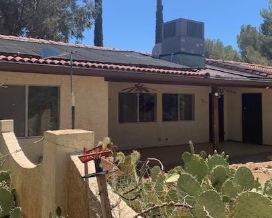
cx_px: 154
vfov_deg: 37.3
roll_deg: -1.0
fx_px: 322
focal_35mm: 40
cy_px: 95
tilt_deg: +1.5
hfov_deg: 45.7
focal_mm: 4.25
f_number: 1.8
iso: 25
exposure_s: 1/1282
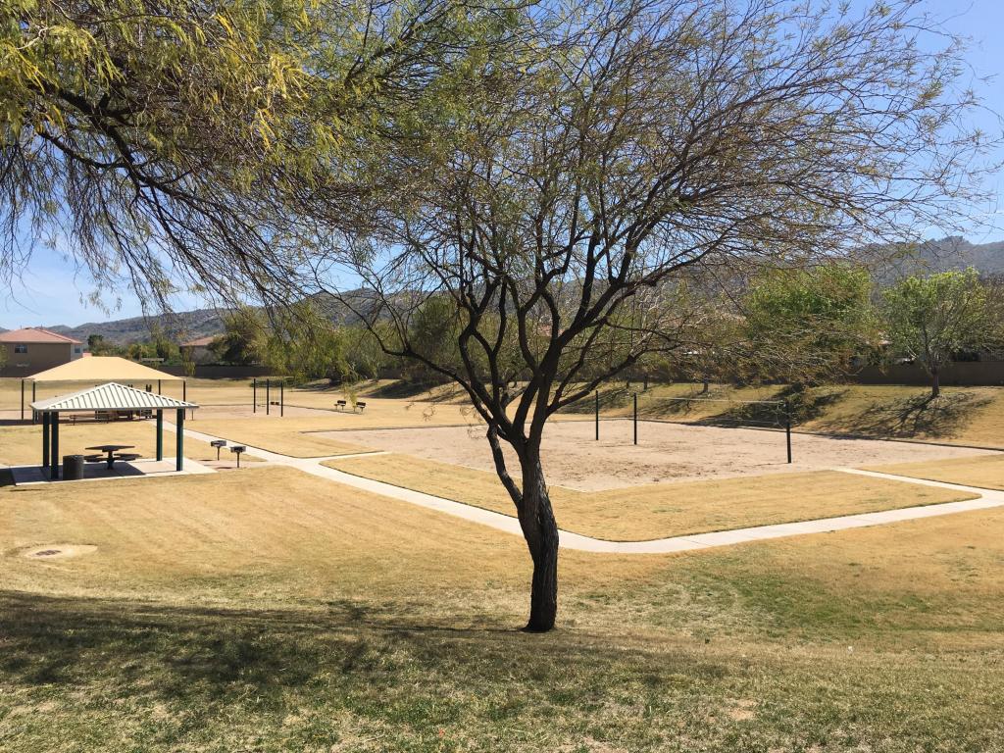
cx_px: 502
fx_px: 841
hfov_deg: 61.7
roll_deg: +0.2
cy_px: 376
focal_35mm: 29
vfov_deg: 48.2
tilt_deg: +0.2
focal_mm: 4.15
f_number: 2.2
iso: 25
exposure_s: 1/1603
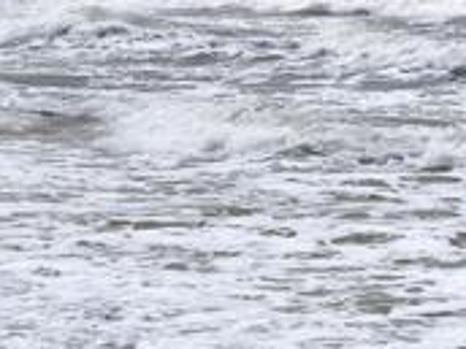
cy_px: 100
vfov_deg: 7.8
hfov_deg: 10.3
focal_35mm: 191
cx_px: 325
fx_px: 2571
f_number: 2
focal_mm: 8.8
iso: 50
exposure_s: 1/294
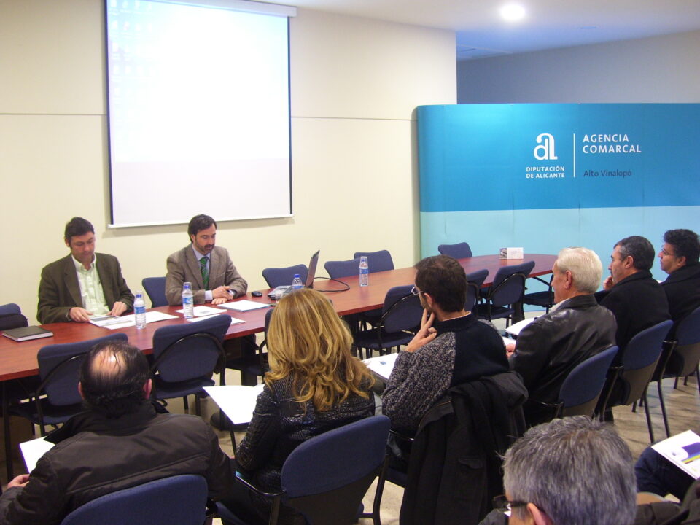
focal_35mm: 37
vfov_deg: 38.7
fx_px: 748
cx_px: 350
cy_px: 262
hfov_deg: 50.1
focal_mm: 6
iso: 160
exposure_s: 1/8
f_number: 2.7
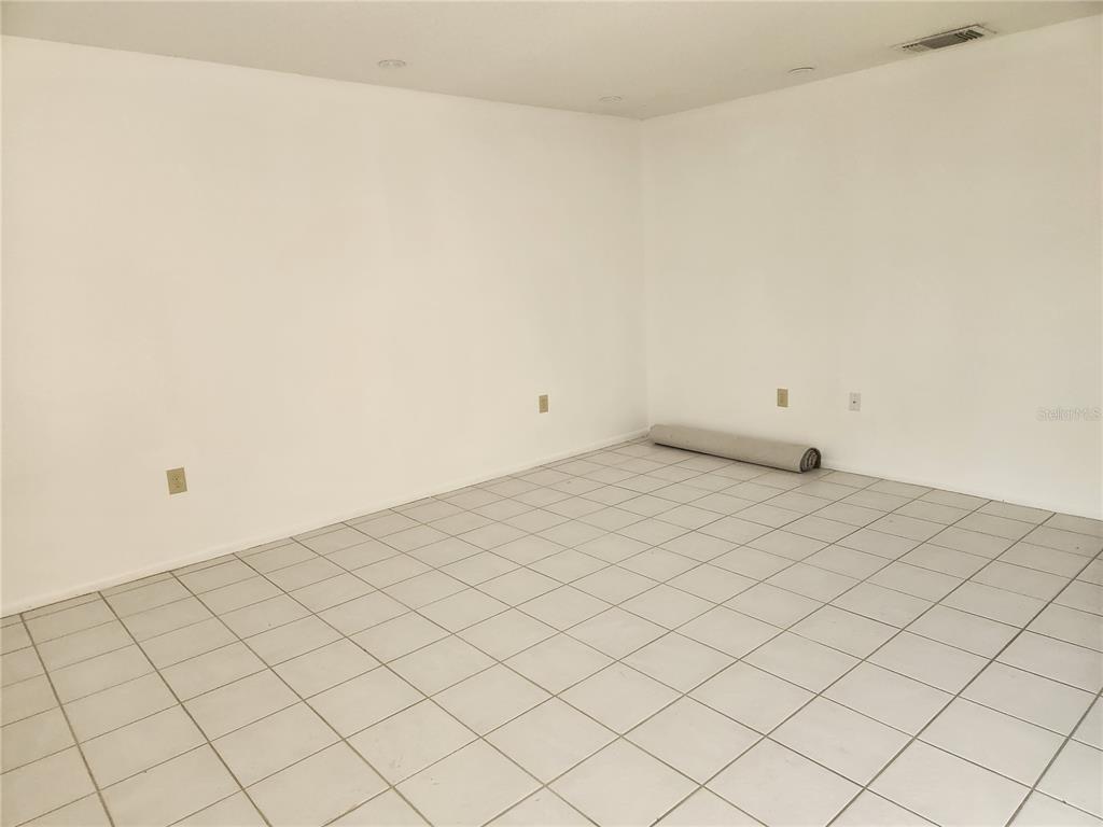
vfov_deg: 58.9
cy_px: 414
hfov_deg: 73.9
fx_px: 733
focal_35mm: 23
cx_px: 552
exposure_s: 1/180
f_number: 1.8
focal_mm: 5.4
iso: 200
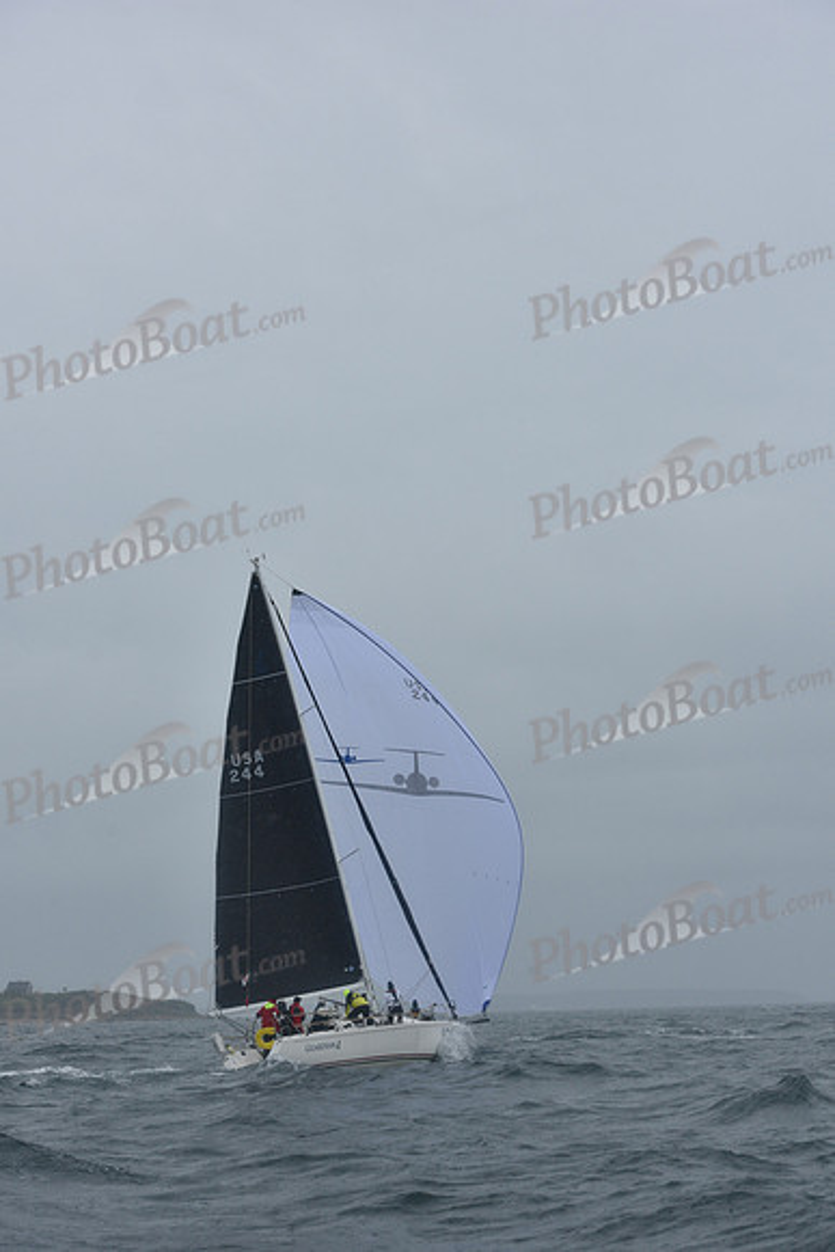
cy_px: 626
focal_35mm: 70
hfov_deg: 19.5
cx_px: 418
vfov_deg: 28.8
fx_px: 2434
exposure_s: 1/1000
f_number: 9
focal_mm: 70
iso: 320
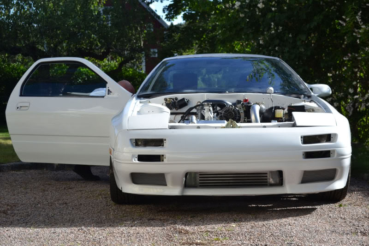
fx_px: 707
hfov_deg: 29.2
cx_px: 184
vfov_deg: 19.7
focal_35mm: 69
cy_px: 123
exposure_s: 1/200
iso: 100
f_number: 7.1
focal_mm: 46
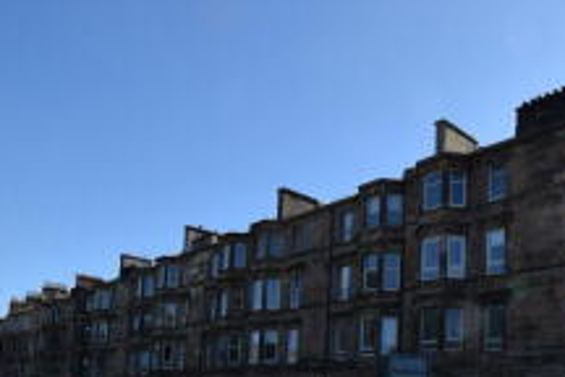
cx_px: 432
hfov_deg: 54.3
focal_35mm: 33
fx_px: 518
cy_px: 368
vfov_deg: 36.4
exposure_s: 1/320
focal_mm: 10
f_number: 9
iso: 200
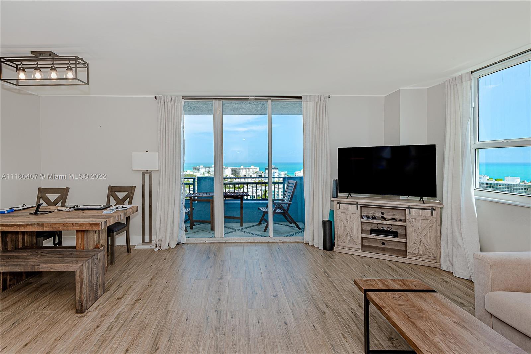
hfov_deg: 96.7
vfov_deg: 73.7
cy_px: 177
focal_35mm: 16
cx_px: 266
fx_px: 236
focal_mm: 16
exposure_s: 1/200
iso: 200
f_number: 9
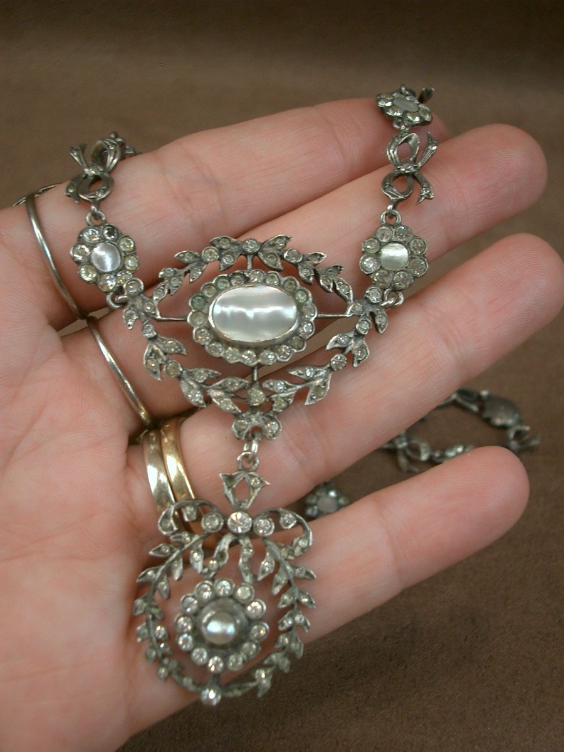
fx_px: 891
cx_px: 282
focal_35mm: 41
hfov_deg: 35.1
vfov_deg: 45.8
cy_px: 376
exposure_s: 1/60
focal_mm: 6.8
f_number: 2.8
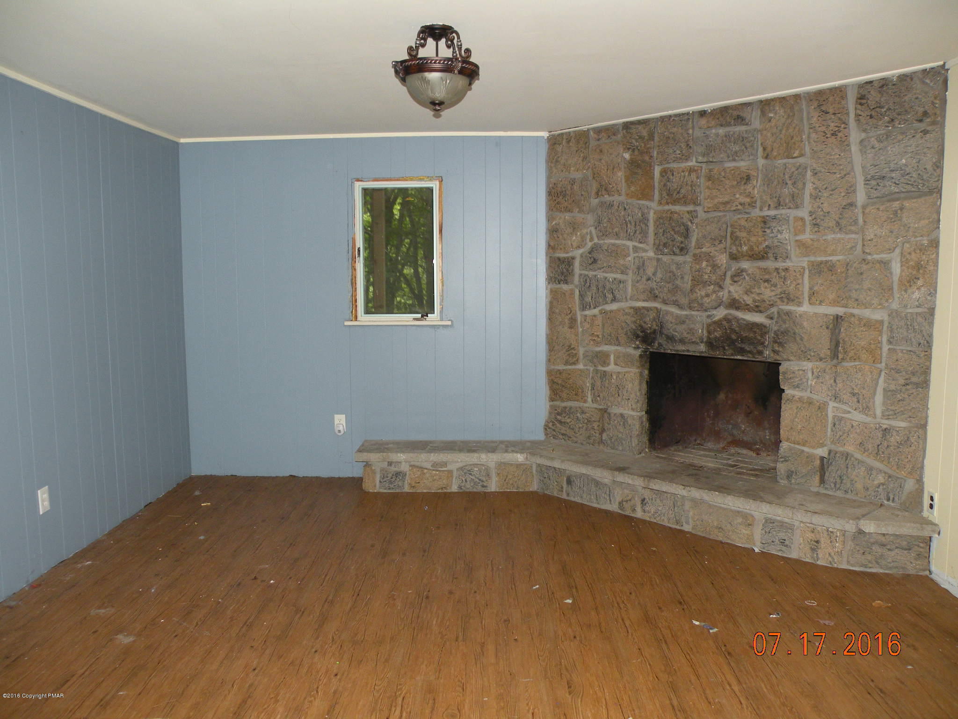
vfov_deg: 51.4
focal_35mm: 27
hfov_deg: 65.3
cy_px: 360
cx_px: 479
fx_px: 747
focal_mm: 4.7
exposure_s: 1/60
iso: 146
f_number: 2.8
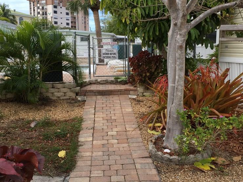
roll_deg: -0.9
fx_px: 281
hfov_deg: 46.8
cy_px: 85
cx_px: 121
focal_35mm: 40
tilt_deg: -6.9
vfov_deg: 36.0
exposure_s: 1/879
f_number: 2.2
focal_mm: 4.15
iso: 32
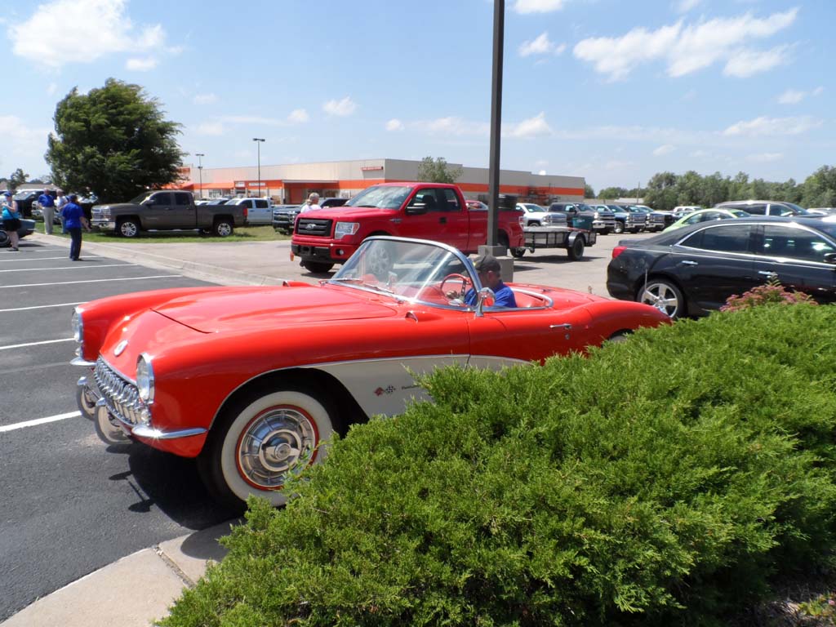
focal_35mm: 24
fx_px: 580
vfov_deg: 56.8
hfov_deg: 71.6
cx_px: 418
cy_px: 314
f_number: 4.5
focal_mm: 4
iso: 80
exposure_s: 1/500
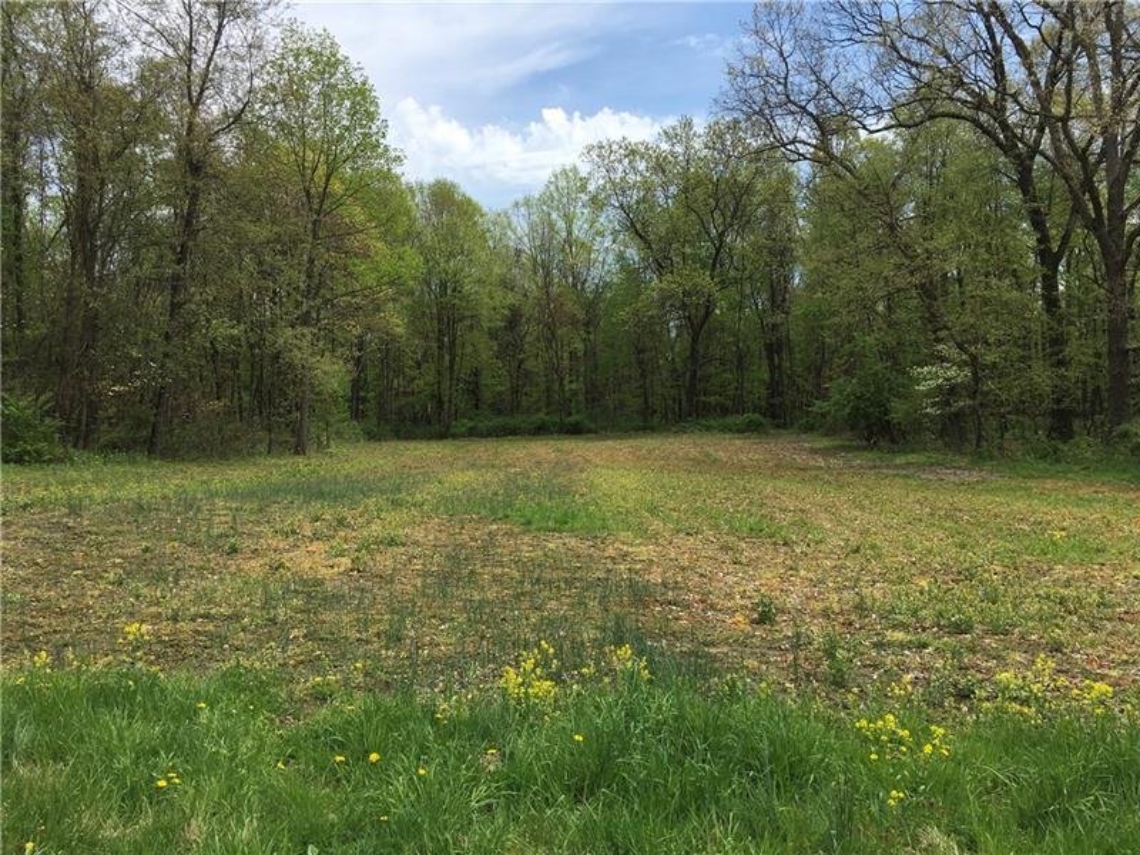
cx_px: 570
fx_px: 955
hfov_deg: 61.7
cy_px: 428
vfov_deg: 48.2
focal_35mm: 29
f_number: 2.2
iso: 25
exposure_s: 1/1326
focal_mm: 4.15
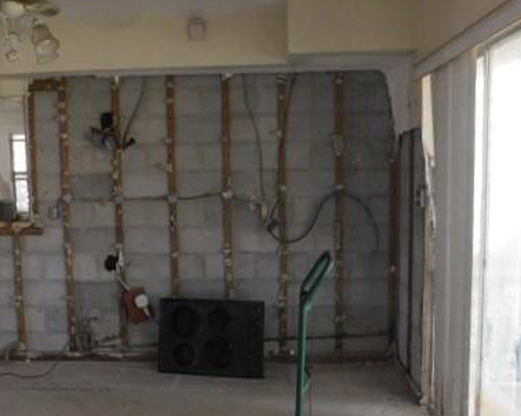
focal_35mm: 38
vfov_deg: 39.1
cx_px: 230
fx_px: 586
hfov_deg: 47.9
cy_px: 227
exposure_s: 1/30
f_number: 3
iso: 360
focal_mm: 4
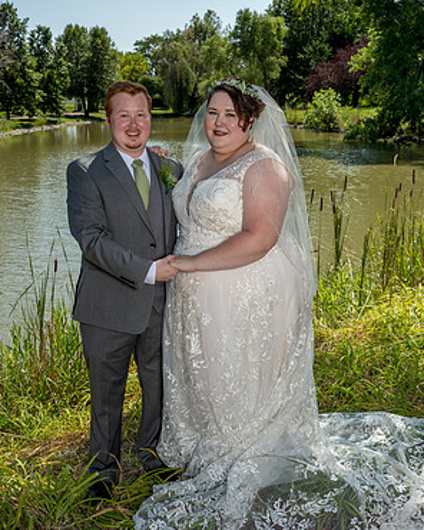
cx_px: 211
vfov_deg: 45.7
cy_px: 301
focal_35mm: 40
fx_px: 627
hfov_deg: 37.3
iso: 100
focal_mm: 35
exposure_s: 1/250
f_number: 9
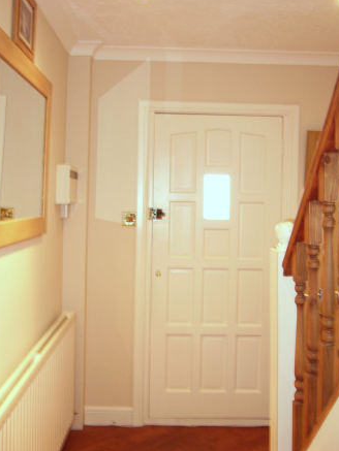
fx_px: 535
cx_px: 171
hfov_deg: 35.2
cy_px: 189
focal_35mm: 41
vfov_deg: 45.6
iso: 100
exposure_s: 1/5
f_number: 2.8
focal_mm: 5.8
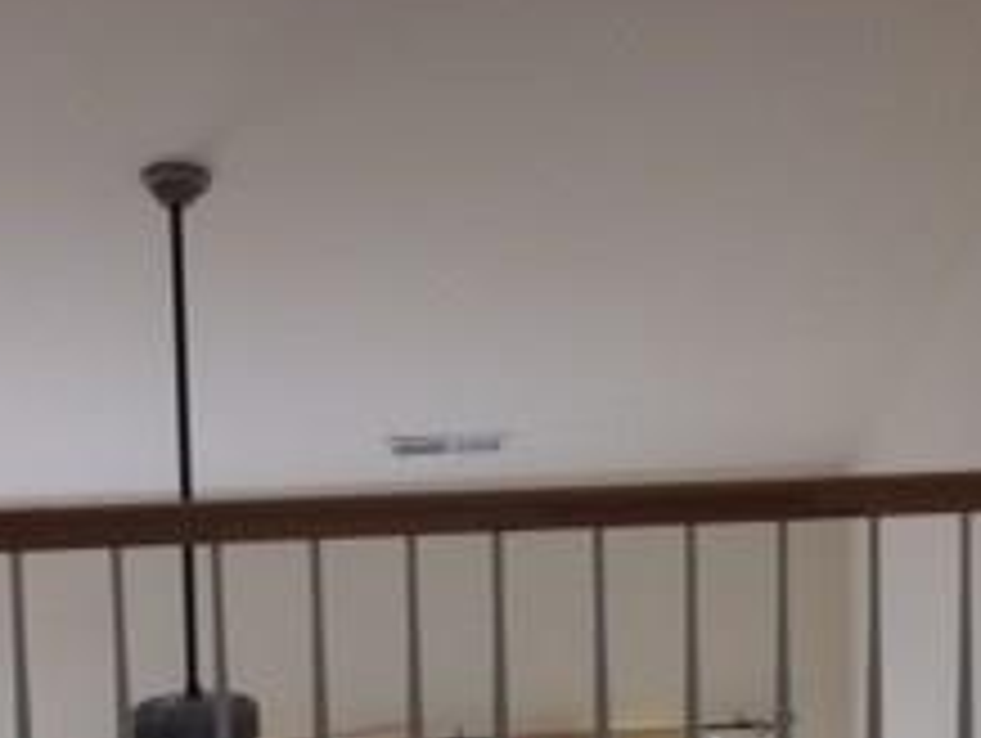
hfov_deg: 23.0
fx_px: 2412
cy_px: 450
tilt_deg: -10.3
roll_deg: +0.6
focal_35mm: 85
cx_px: 572
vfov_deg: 17.4
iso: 64
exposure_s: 1/30
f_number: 2.2
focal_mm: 4.15
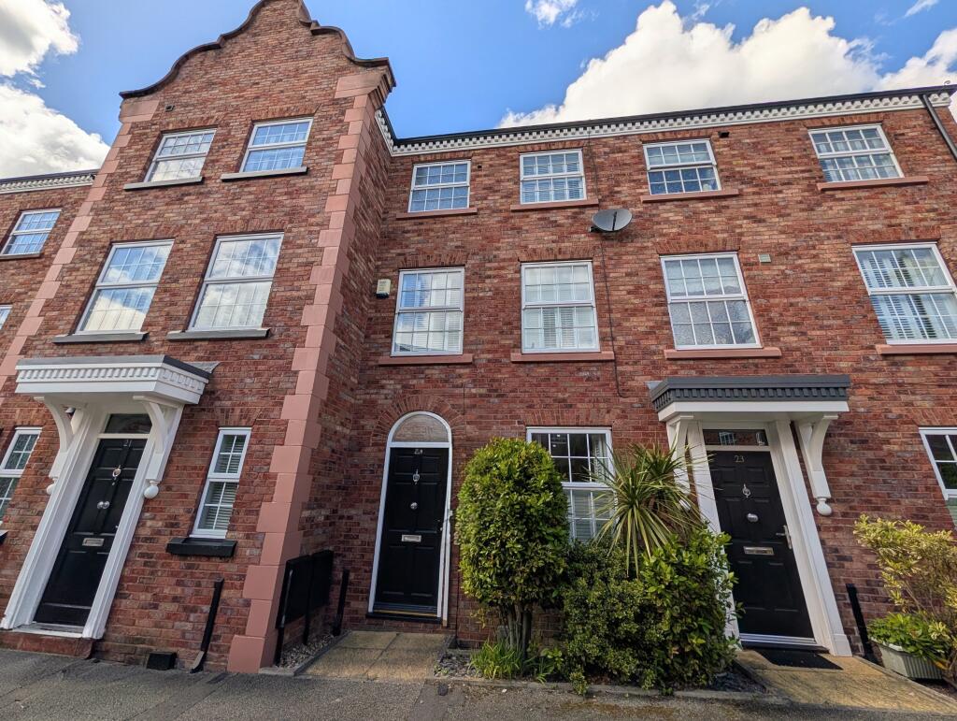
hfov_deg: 110.5
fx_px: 332
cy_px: 360
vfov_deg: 94.6
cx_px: 478
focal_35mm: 12
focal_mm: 2.02
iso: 36
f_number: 1.7
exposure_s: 1/2924
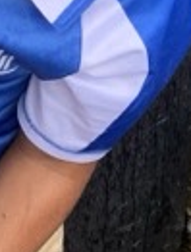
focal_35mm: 178
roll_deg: -1.3
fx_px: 1303
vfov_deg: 11.1
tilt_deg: -34.6
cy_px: 79
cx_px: -70
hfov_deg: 8.2
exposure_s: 1/122
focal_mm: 4.25
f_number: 1.8
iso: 32
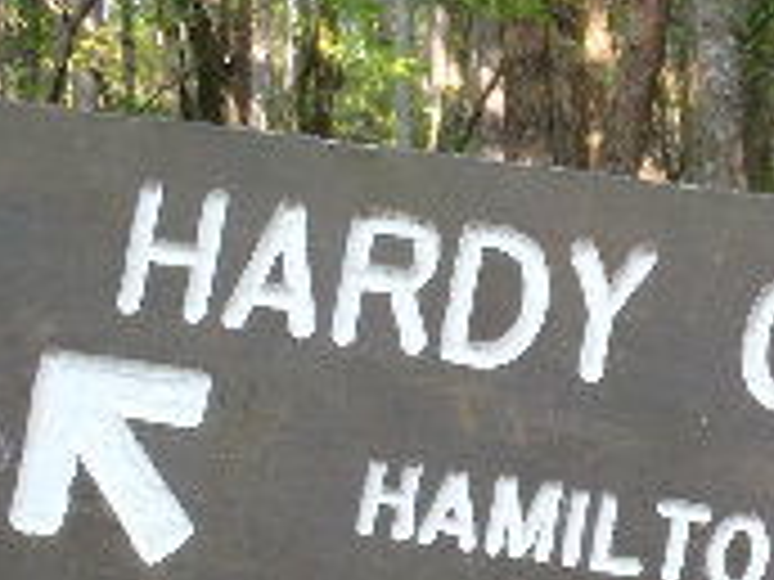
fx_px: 2325
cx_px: 963
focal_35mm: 104
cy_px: 841
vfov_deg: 13.5
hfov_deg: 17.8
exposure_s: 1/25
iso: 200
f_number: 3.9
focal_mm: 5
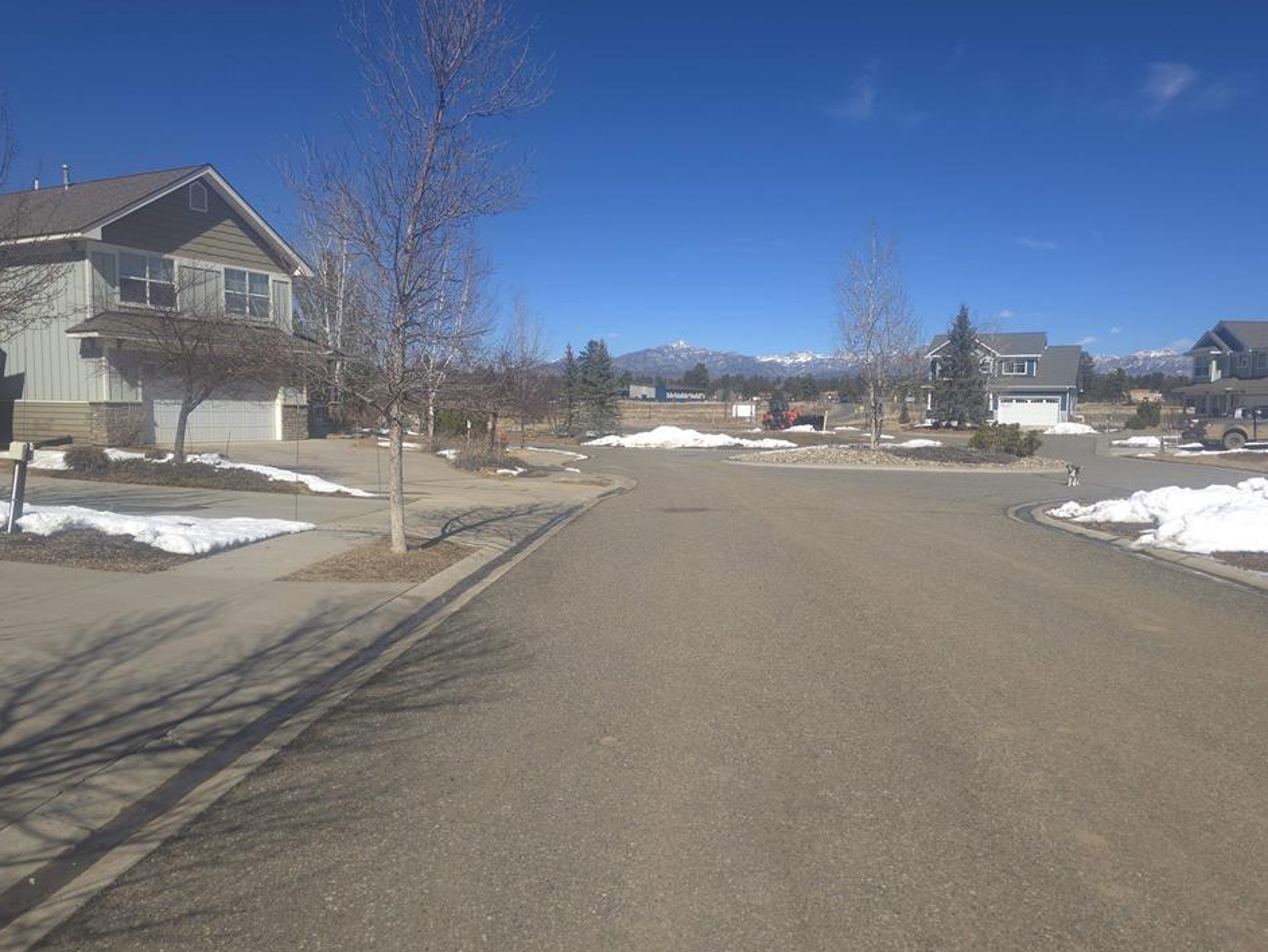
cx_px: 656
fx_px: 916
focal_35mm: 25
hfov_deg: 69.4
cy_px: 475
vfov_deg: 54.9
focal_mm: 6.3
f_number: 1.7
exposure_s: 1/668
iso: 12
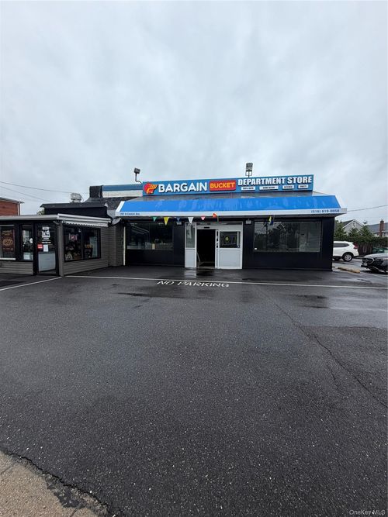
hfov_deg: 85.7
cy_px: 258
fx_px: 209
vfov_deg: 102.1
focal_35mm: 14
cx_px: 194
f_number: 2.2
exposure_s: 1/631
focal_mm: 2.22
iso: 40
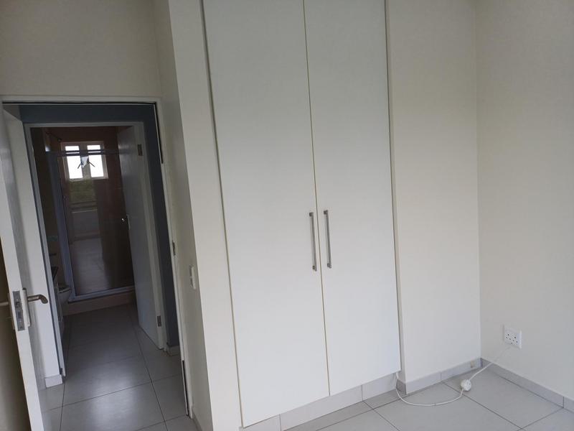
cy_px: 216
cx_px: 287
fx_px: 415
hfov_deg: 69.4
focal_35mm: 25
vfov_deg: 54.9
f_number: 1.8
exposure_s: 1/100
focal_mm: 4.65
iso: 50
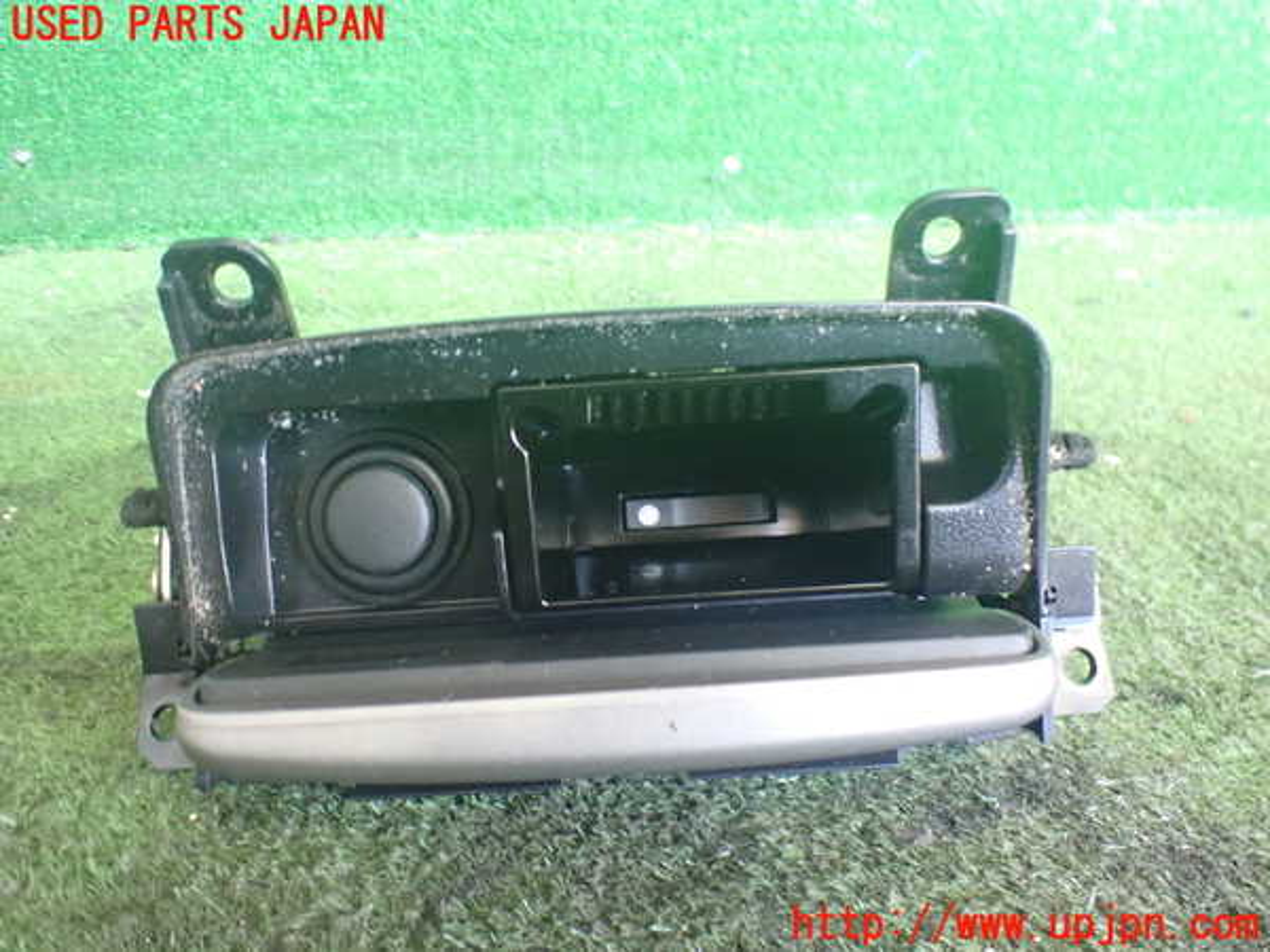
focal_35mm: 30
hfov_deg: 60.0
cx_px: 635
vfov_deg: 46.8
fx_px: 1101
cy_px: 476
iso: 800
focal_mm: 5.4
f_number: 2.3
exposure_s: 1/60
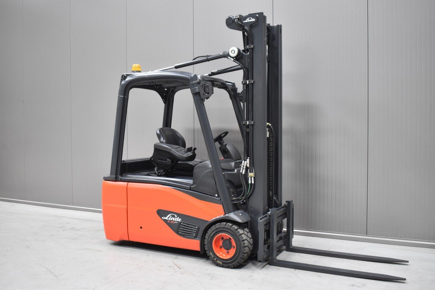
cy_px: 145
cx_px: 218
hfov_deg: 55.1
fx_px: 417
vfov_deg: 38.4
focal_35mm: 34
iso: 1600
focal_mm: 23
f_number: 4
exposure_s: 1/40
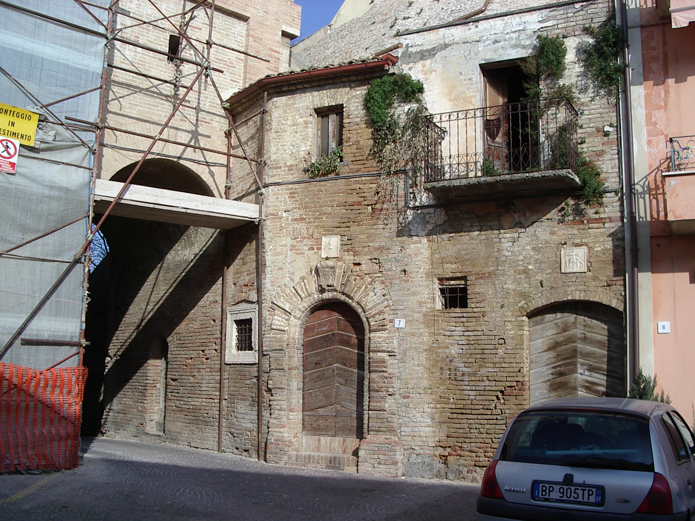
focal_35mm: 38
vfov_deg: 37.7
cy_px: 260
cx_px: 348
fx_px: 763
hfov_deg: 49.0
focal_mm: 5.8
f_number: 4.8
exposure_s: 1/400
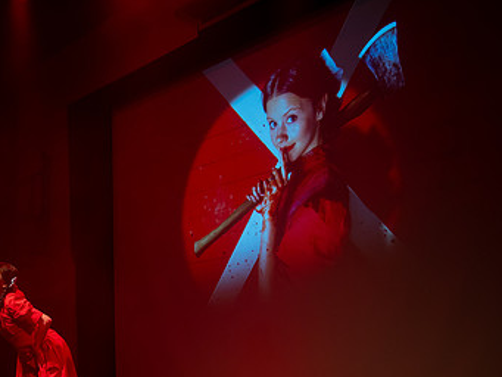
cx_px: 116
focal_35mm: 49
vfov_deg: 29.6
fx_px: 711
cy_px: 236
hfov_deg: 37.8
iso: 3200
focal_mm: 30
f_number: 4
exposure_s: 1/200
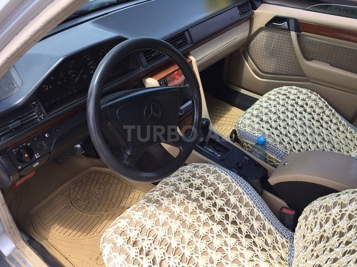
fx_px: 299
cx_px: 178
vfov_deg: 48.2
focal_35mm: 29
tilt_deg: -40.9
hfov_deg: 61.7
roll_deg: -0.8
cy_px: 134
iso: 32
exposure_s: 1/860
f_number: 2.2
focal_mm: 4.15
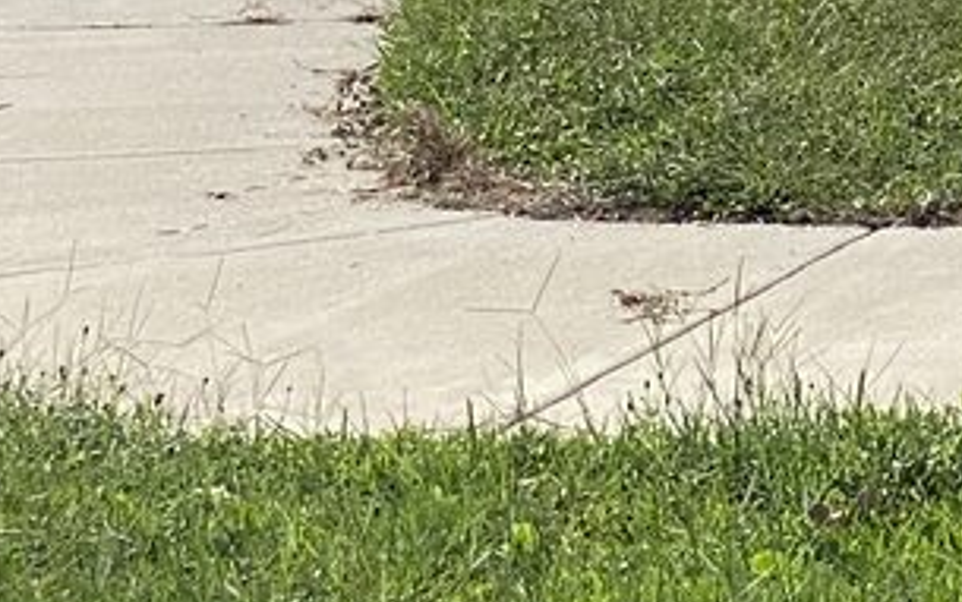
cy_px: -542
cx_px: 2170
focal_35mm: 289
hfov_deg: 6.9
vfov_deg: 4.5
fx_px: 7581
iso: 25
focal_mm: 6
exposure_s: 1/3425
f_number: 2
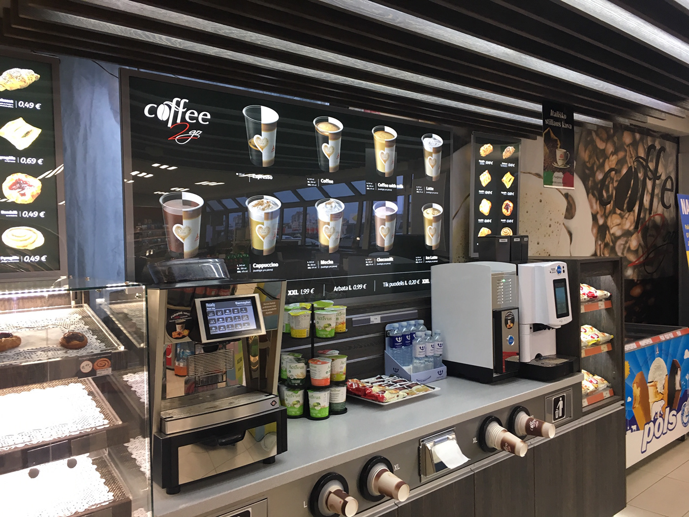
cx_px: 344
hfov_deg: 61.7
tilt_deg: -0.5
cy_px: 258
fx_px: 577
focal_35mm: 29
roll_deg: +2.3
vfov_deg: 48.2
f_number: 2.2
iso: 80
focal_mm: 4.15
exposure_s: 1/33
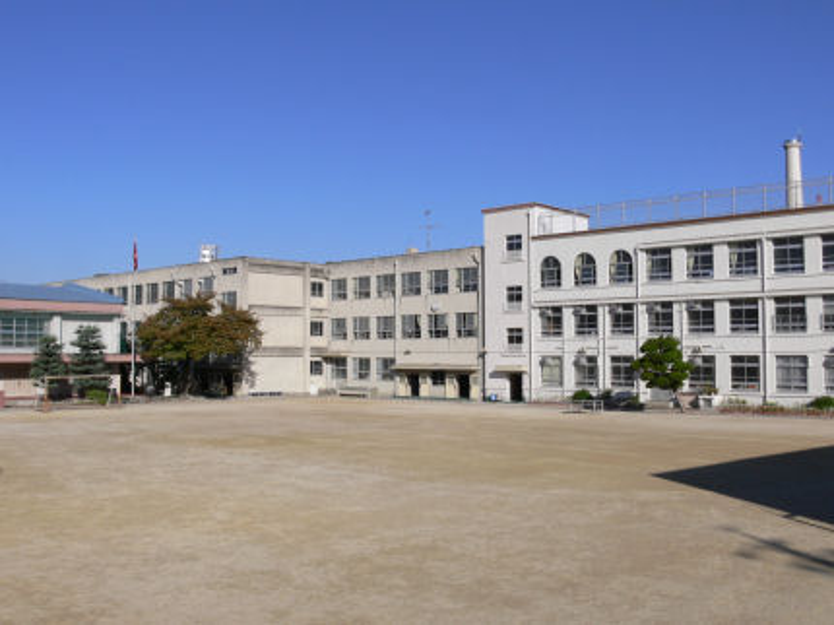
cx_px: 417
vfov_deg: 40.7
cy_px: 312
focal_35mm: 35
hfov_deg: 52.7
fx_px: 843
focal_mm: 7.4
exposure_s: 1/400
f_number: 7.1
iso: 80
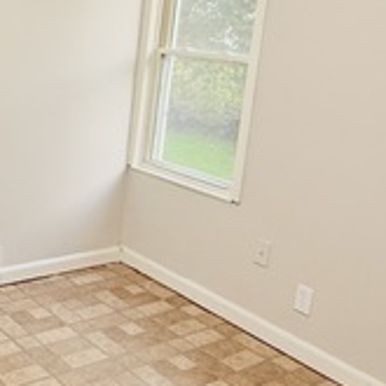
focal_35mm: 50
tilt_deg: -4.8
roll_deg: -5.0
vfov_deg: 33.3
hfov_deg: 31.3
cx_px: -6
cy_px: 96
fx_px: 631
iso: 320
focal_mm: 2.22
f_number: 2.2
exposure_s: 1/60
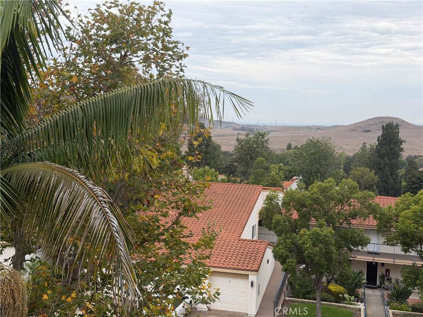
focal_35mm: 48
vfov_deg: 30.3
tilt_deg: -2.9
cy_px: 158
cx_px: 212
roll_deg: -1.6
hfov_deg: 39.7
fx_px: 587
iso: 64
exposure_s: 1/2415
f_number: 1.78
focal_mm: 6.76
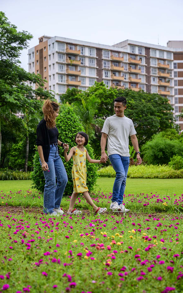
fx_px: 439
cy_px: 149
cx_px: 94
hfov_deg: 23.6
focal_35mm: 55
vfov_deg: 36.9
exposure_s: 1/2000
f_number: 4
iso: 720
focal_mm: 53
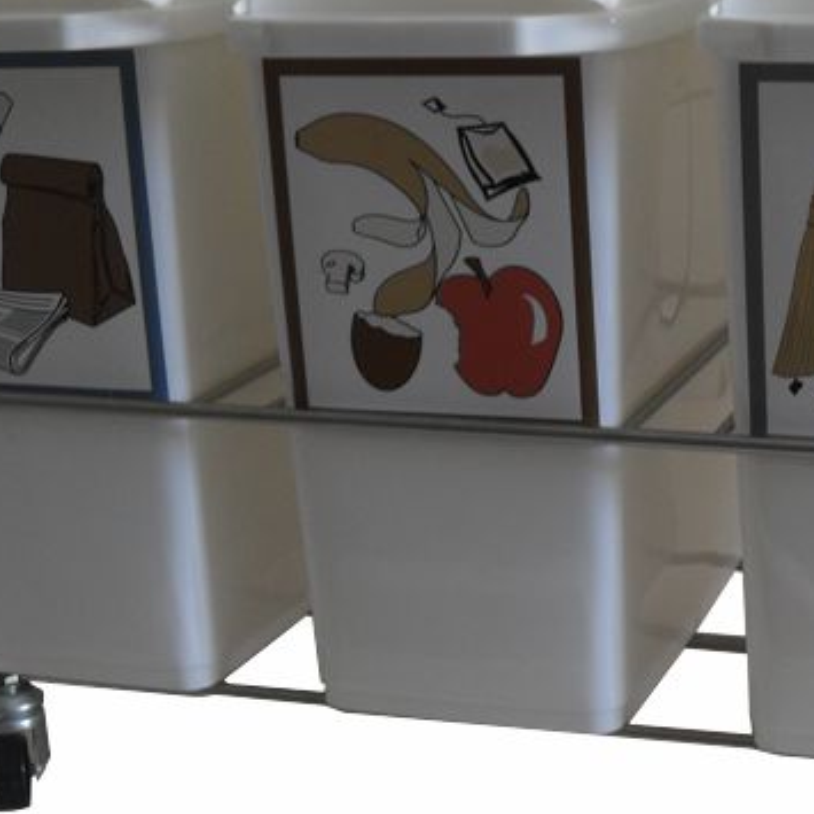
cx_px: 757
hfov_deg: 22.7
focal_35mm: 74
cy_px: 321
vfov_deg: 23.3
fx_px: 1969
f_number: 2.8
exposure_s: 1/45
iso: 100
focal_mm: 6.2
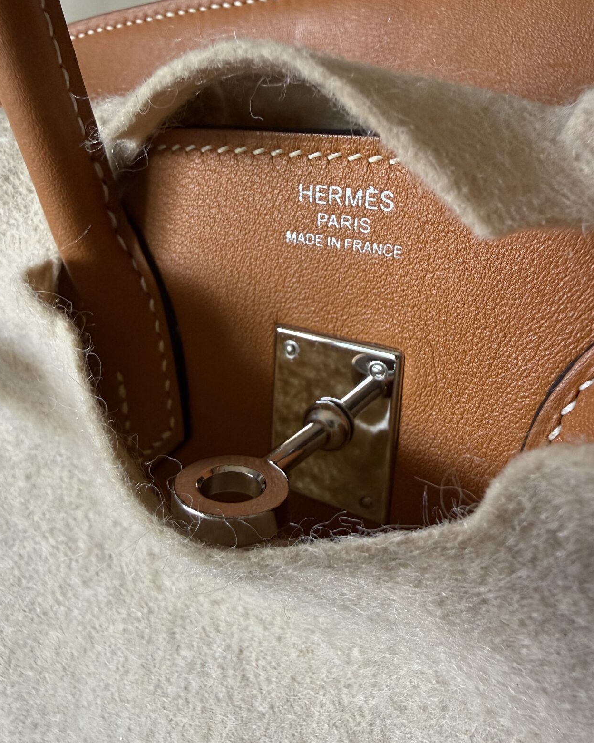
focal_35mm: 26
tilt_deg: -22.1
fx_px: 572
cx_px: 303
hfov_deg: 54.9
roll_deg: -0.2
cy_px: 388
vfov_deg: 66.0
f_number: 2.2
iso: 200
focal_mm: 2.22
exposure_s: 1/99
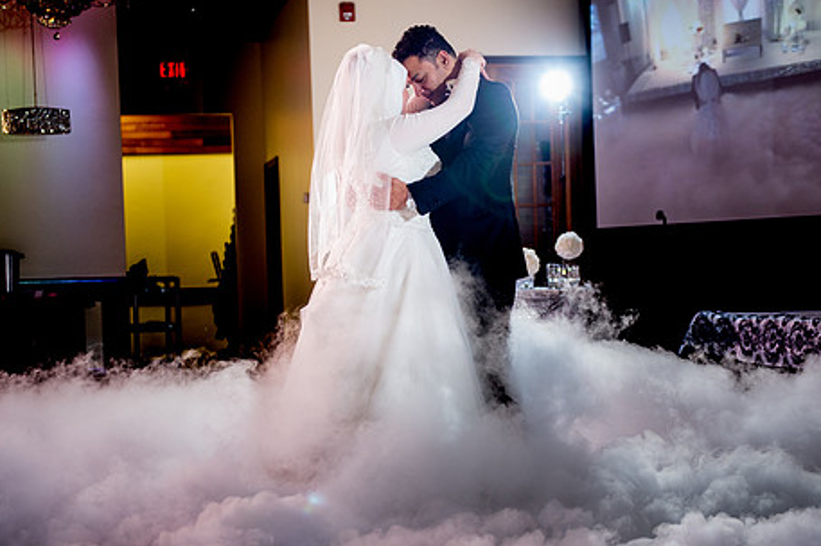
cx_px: 437
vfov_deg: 20.6
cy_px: 295
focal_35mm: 66
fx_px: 1504
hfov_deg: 30.5
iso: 1600
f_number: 2.8
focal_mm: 52
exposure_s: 1/160
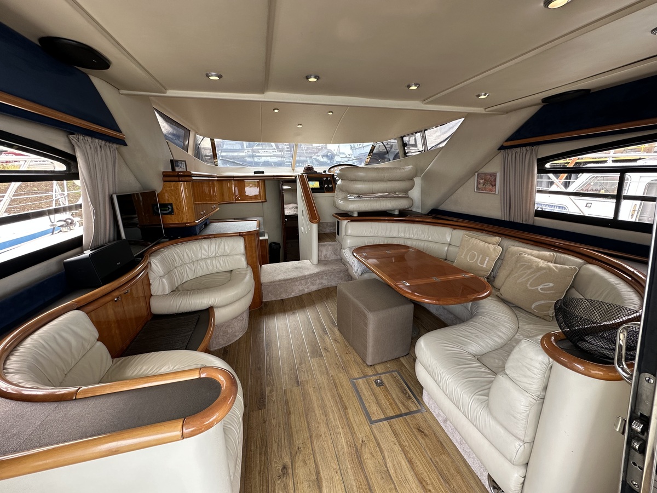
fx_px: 266
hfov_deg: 102.1
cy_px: 246
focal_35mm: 14
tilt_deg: -14.8
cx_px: 328
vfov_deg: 85.7
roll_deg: +1.1
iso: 100
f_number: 2.2
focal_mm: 2.22
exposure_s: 1/99
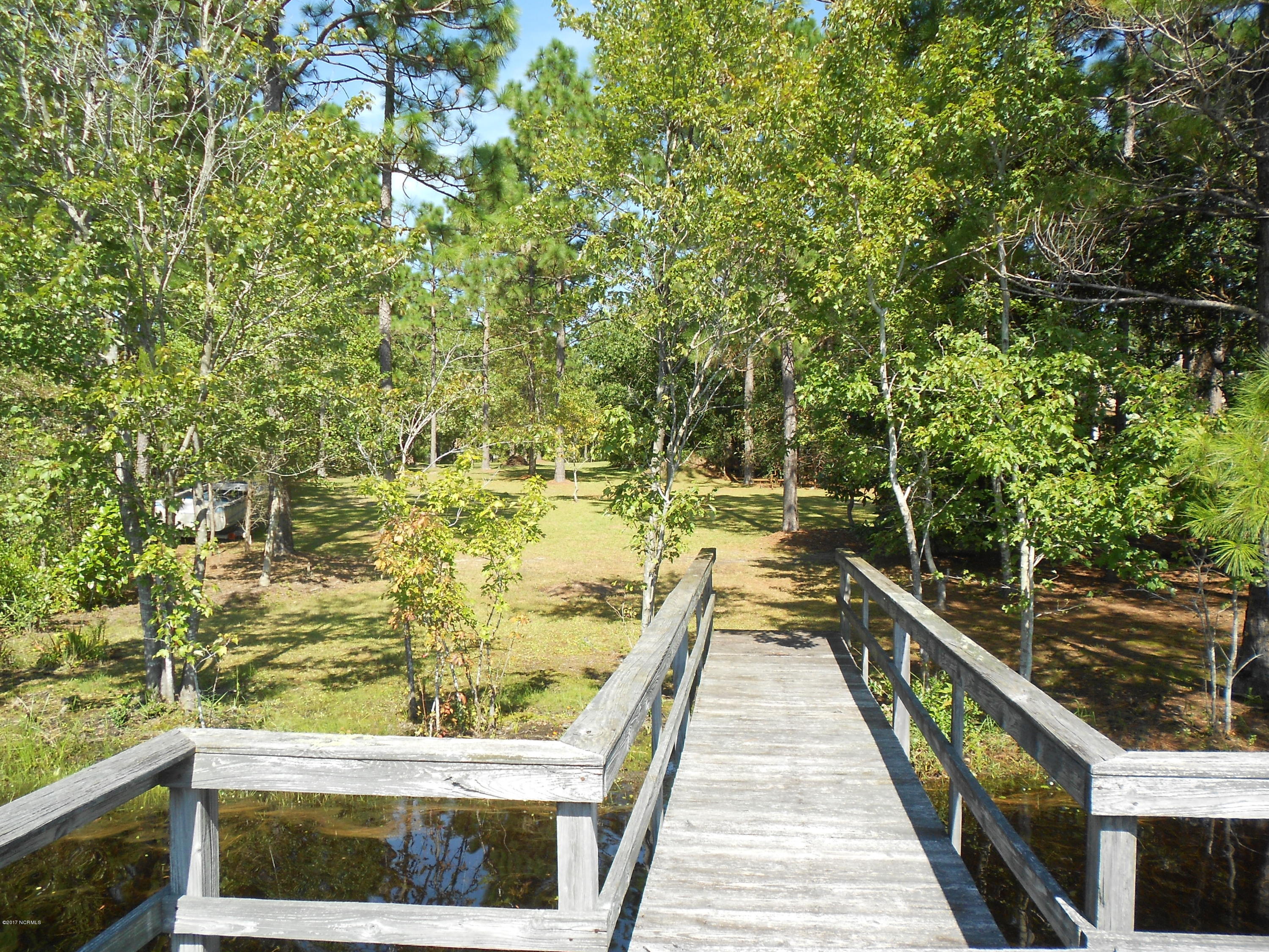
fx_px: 953
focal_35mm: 26
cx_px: 634
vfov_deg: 53.1
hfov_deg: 67.3
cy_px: 476
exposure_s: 1/320
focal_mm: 4.6
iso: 80
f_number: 3.2
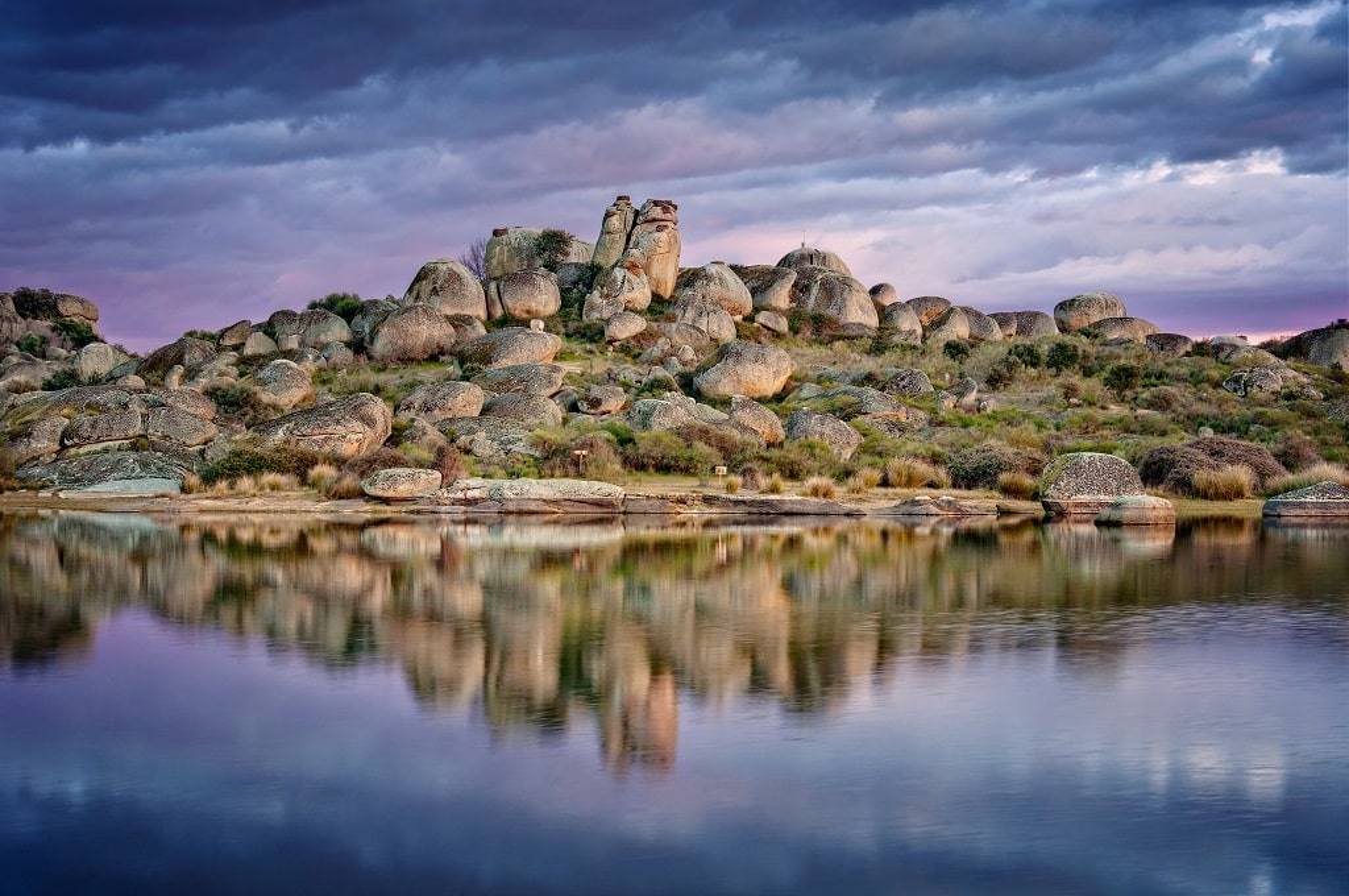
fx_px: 2358
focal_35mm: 63
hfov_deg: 31.9
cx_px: 674
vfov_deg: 21.5
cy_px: 448
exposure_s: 1
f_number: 16
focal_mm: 42
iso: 100
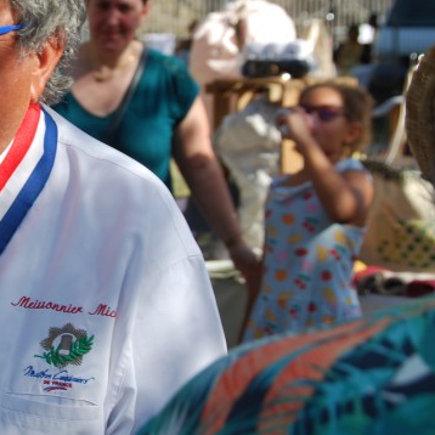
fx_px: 1905
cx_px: -26
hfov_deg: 12.8
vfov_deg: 13.0
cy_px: 156
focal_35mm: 134
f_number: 7.1
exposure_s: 1/200
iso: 100
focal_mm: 42
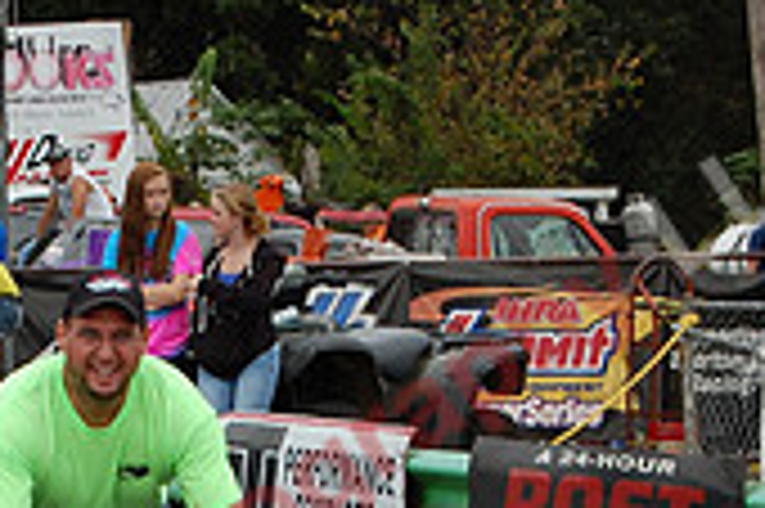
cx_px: 76
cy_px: 670
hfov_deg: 7.3
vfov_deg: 4.8
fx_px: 5980
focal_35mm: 282
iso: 400
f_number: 5.6
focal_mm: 55
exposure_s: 1/1000
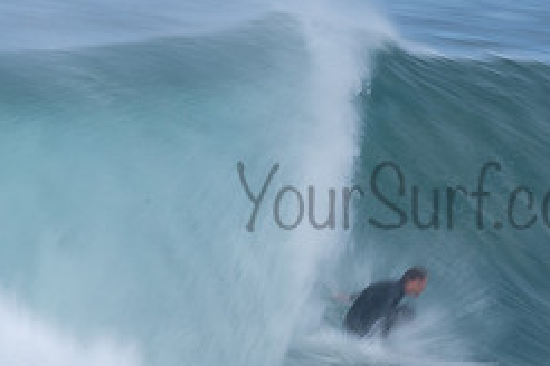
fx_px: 26978
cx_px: 467
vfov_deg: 0.8
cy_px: 177
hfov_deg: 1.2
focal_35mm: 1766
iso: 100
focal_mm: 500
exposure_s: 1/25
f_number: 22
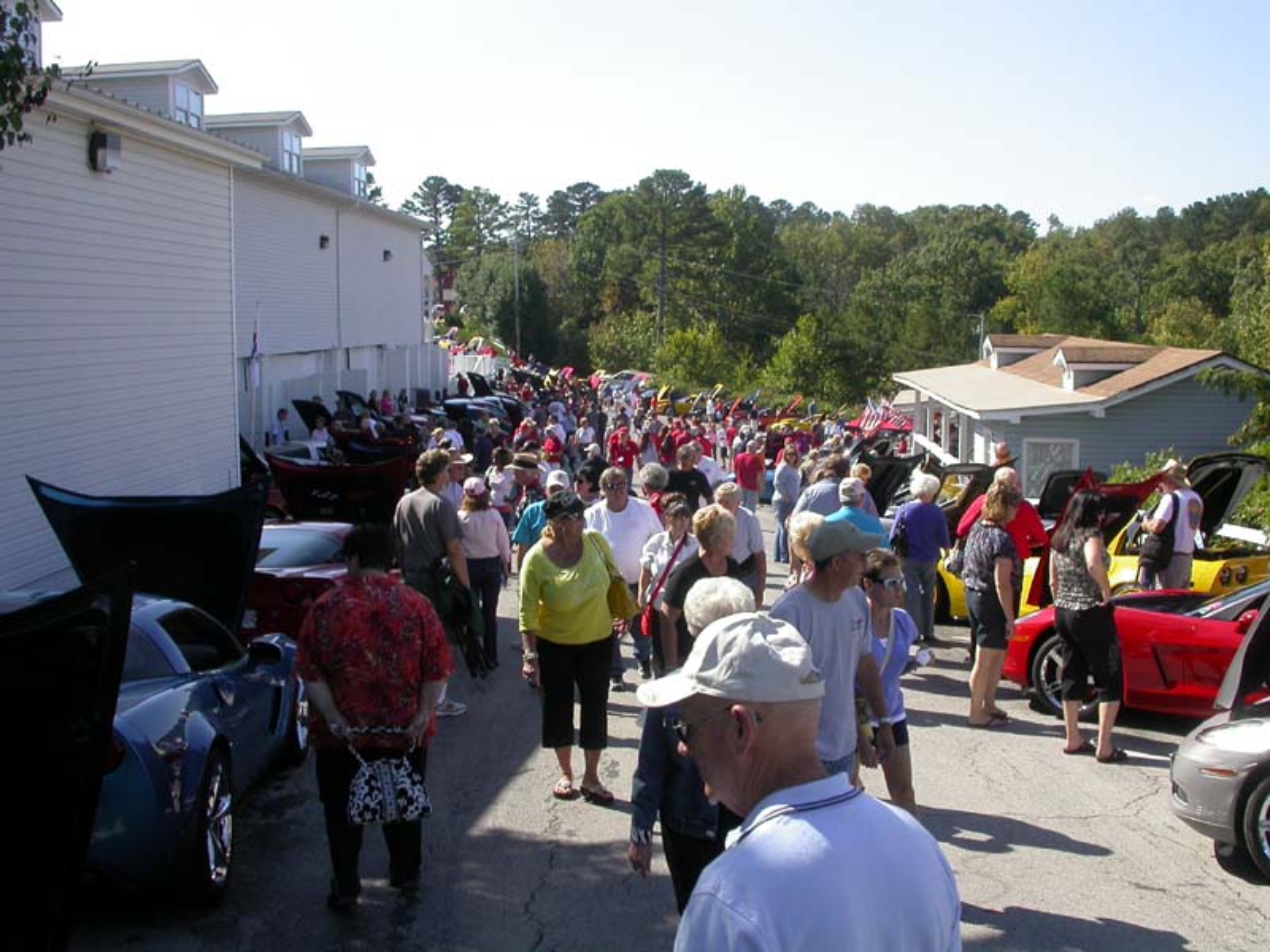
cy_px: 476
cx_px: 635
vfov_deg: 37.7
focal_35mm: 38
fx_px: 1394
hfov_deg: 49.0
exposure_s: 1/239
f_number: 6.7
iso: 100
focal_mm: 7.85
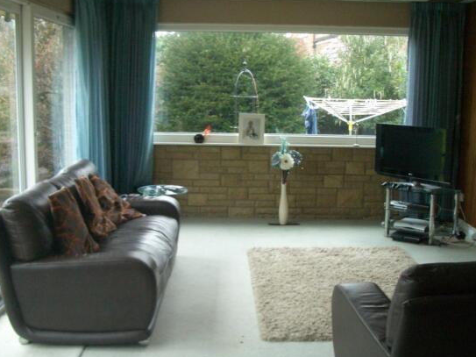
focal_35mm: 44
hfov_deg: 42.9
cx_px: 247
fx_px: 605
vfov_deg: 32.9
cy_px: 180
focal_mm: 6.8
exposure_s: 1/15
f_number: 2.8
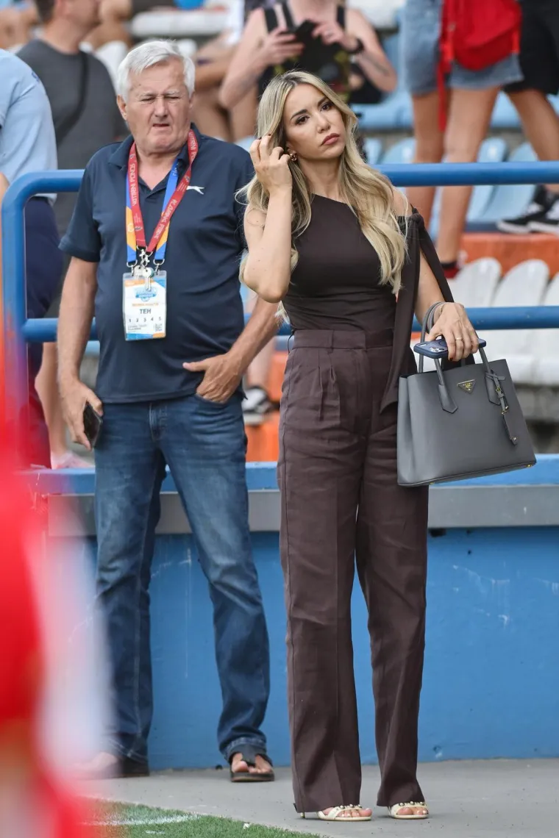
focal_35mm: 240
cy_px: 419
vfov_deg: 8.6
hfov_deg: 5.7
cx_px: 280
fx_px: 5590
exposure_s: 1/1000
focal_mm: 240
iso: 640
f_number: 4.5
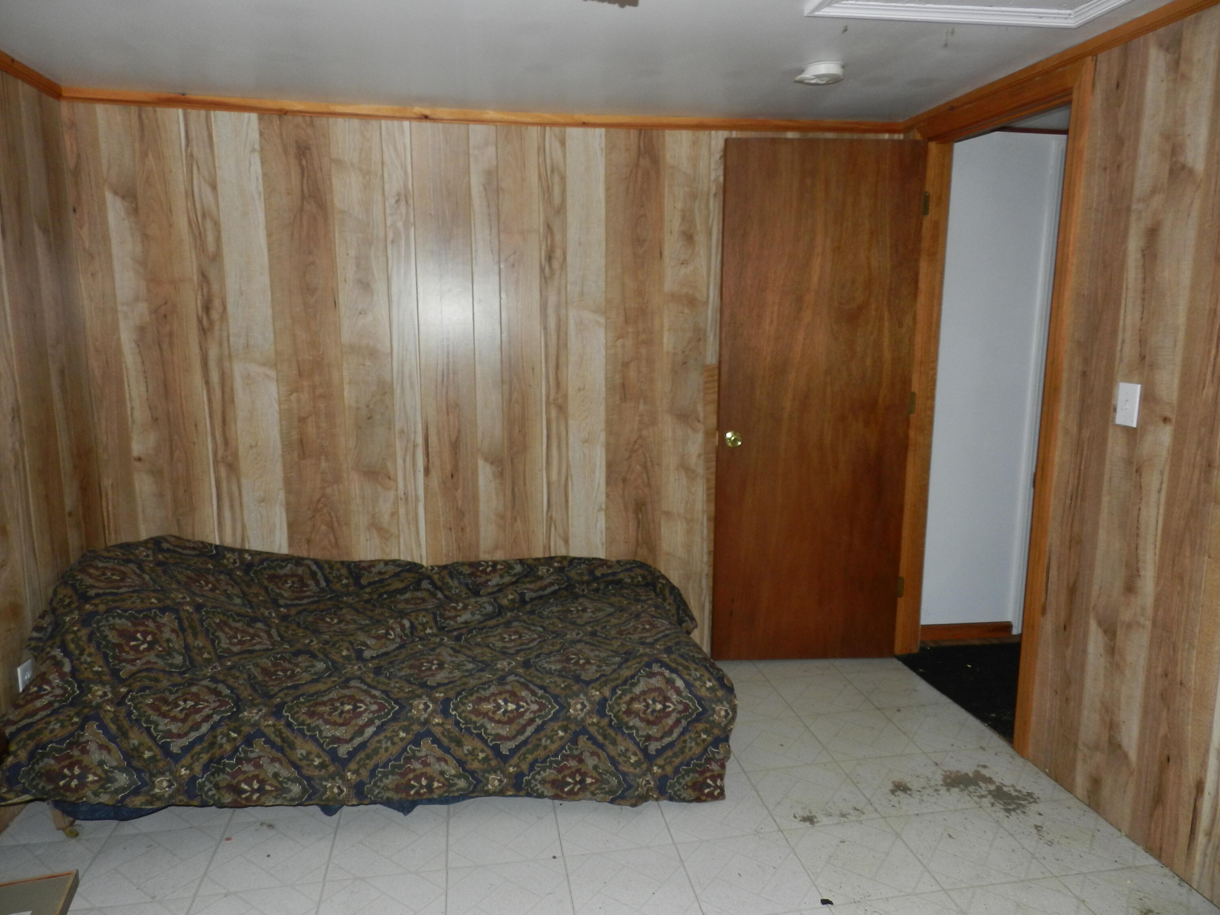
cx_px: 610
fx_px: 811
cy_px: 458
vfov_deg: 58.9
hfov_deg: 73.9
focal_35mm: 23
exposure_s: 1/30
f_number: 3.4
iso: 200
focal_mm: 4
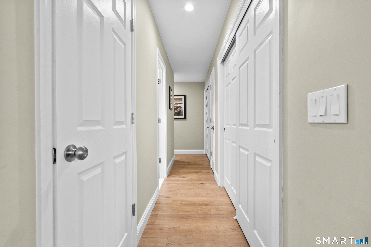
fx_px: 165
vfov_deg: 73.7
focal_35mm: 16
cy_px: 124
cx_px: 186
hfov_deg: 96.7
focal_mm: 16
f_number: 9
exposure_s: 1/3
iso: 200
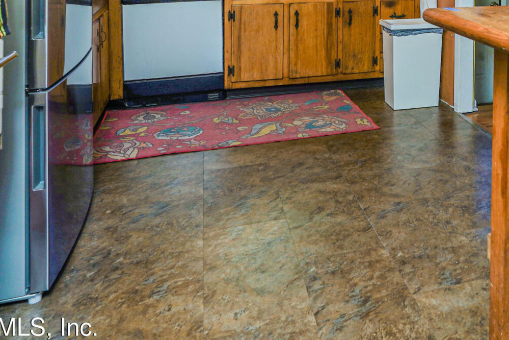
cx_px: 419
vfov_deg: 27.8
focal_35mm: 42
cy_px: -69
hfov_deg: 43.6
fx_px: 598
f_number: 4
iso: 64
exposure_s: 1/20
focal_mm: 16.5
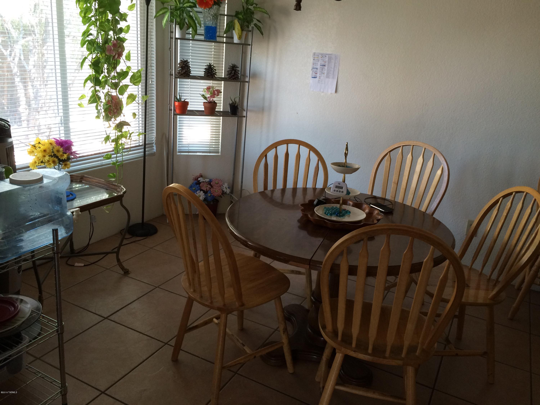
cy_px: 202
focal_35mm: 29
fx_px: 452
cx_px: 270
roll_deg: -5.5
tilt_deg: -17.0
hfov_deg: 61.7
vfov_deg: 48.2
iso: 80
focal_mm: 4.15
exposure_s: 1/30
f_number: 2.2
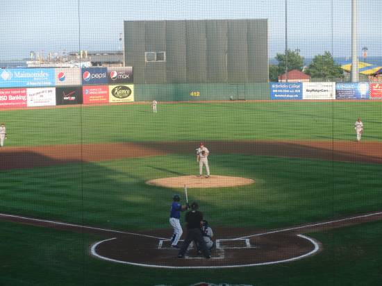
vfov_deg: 15.2
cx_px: 191
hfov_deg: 20.2
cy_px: 143
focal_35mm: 97
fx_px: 1070
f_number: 4.2
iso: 100
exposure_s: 1/320
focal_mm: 16.87
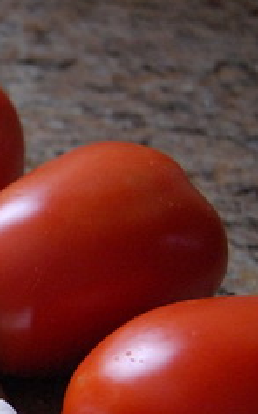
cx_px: -218
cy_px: 292
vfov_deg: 18.5
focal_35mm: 112
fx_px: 1261
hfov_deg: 10.9
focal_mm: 28
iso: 1600
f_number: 5.6
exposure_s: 1/30
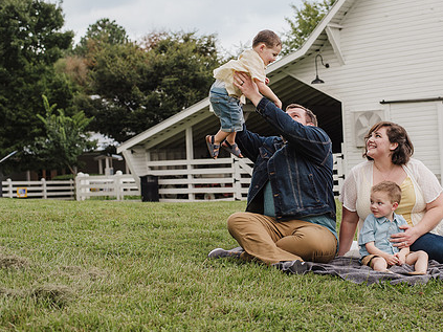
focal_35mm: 66
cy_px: 134
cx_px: 301
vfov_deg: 22.2
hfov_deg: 29.2
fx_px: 844
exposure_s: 1/320
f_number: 4
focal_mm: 50
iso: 200
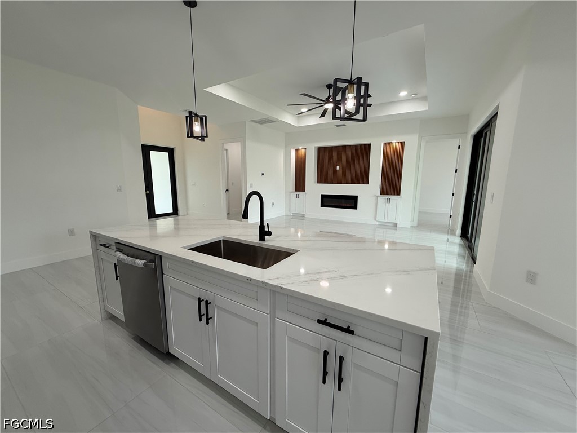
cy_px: 216
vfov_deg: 85.7
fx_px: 233
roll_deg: -0.7
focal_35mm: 14
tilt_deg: -9.2
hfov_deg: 102.1
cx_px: 288
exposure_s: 1/120
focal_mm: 2.22
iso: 100
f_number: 2.2
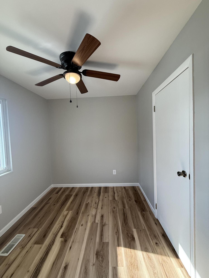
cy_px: 139
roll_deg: +2.2
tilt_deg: -2.8
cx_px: 104
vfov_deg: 102.1
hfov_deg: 85.7
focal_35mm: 14
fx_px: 113
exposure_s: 1/120
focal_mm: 2.22
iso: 125
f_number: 2.2
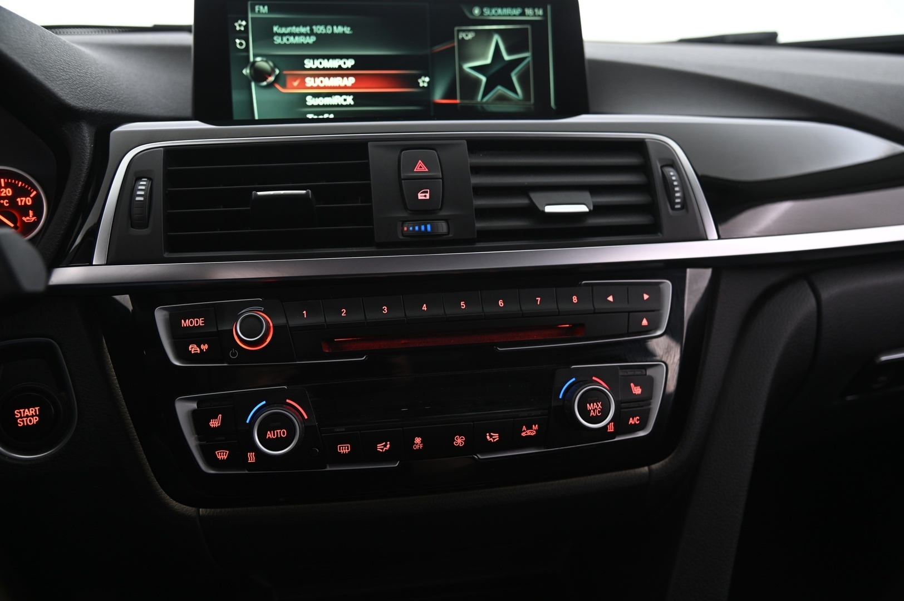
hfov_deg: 58.8
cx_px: 452
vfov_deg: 41.1
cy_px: 300
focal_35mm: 32
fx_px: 803
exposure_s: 1/10
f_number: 4
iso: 1000
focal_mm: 32
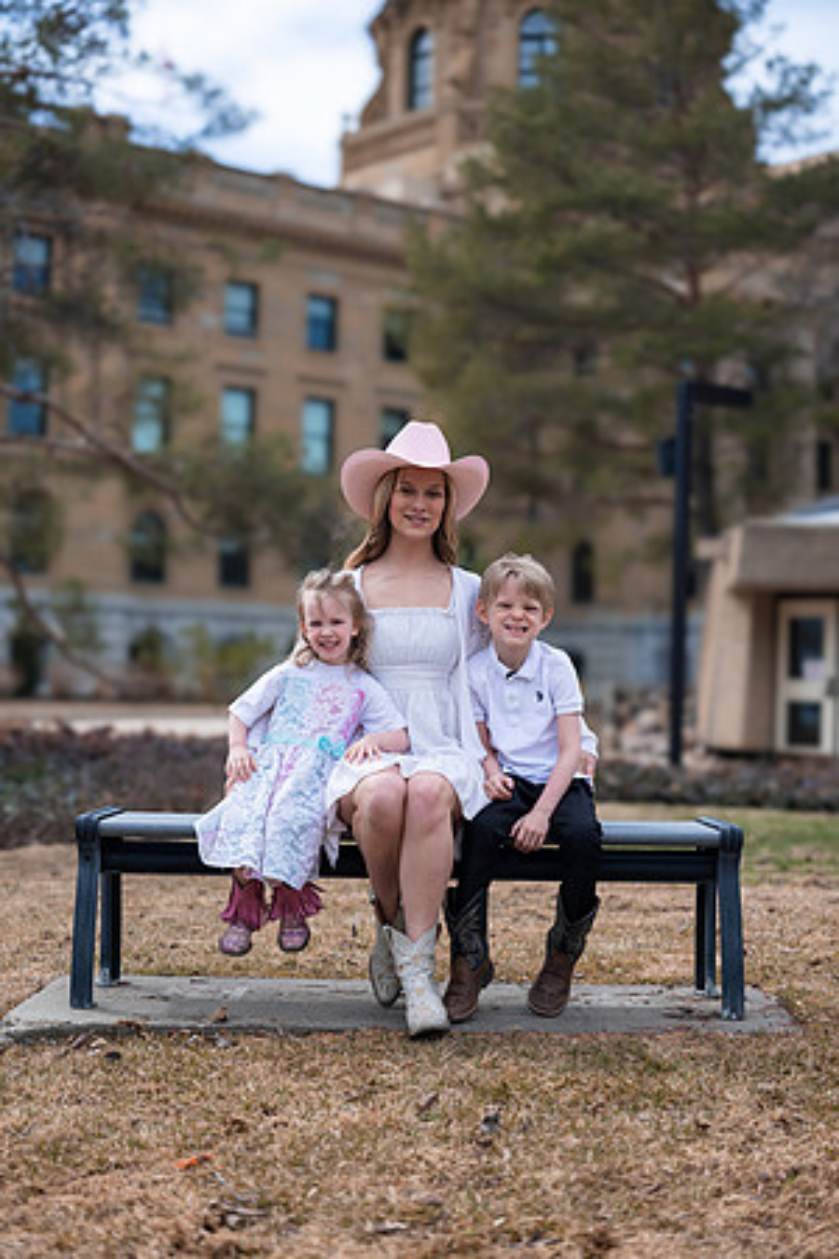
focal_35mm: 53
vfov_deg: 37.5
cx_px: 420
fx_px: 1853
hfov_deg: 25.5
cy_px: 630
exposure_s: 1/2500
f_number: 2
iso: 100
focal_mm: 53
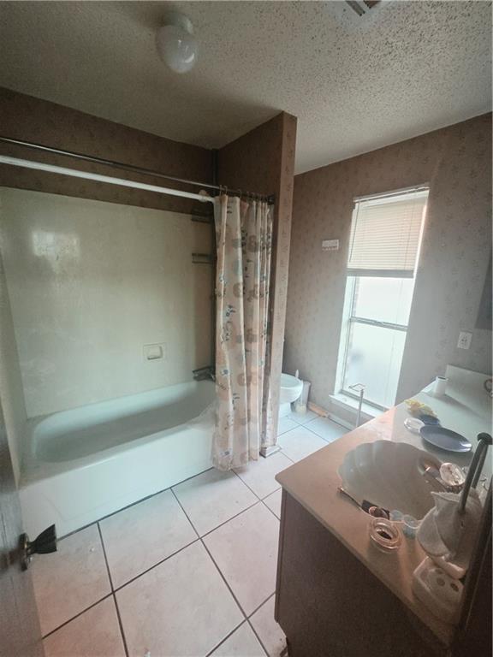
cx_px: 246
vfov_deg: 106.2
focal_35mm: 13
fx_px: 247
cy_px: 328
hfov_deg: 89.9
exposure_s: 1/60
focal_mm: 2.2
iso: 1000
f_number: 2.2
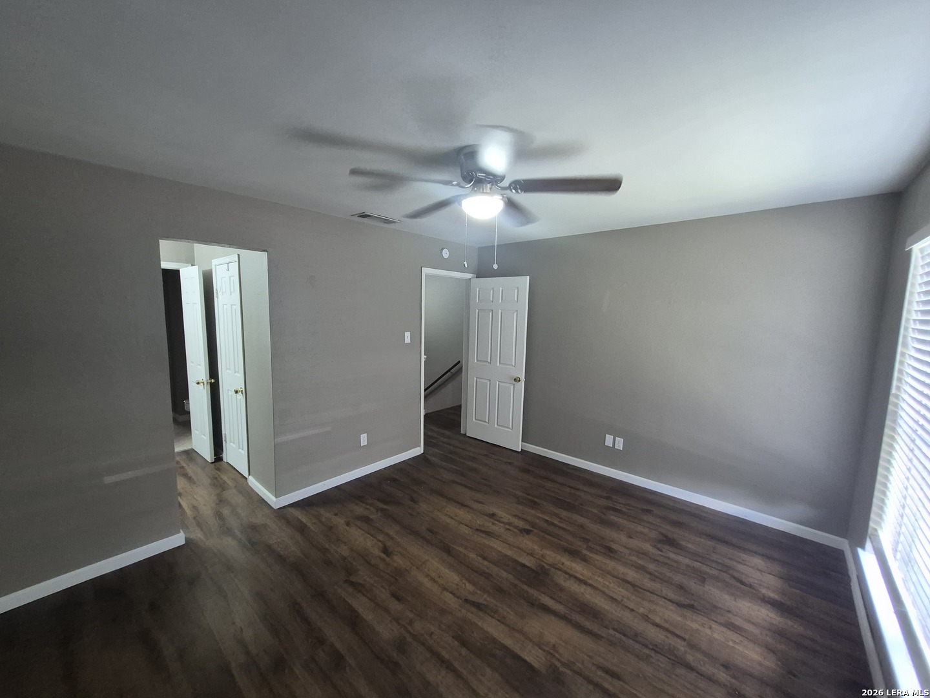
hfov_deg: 106.2
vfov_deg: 89.9
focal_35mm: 13
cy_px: 349
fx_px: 349
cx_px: 465
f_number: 2.2
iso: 320
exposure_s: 1/60
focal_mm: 1.74
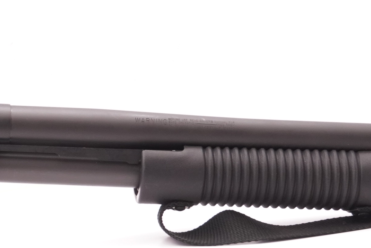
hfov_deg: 13.0
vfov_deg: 9.1
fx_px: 1565
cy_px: 164
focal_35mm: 152
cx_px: -127
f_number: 5.6
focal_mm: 29
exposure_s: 1/125
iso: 1000
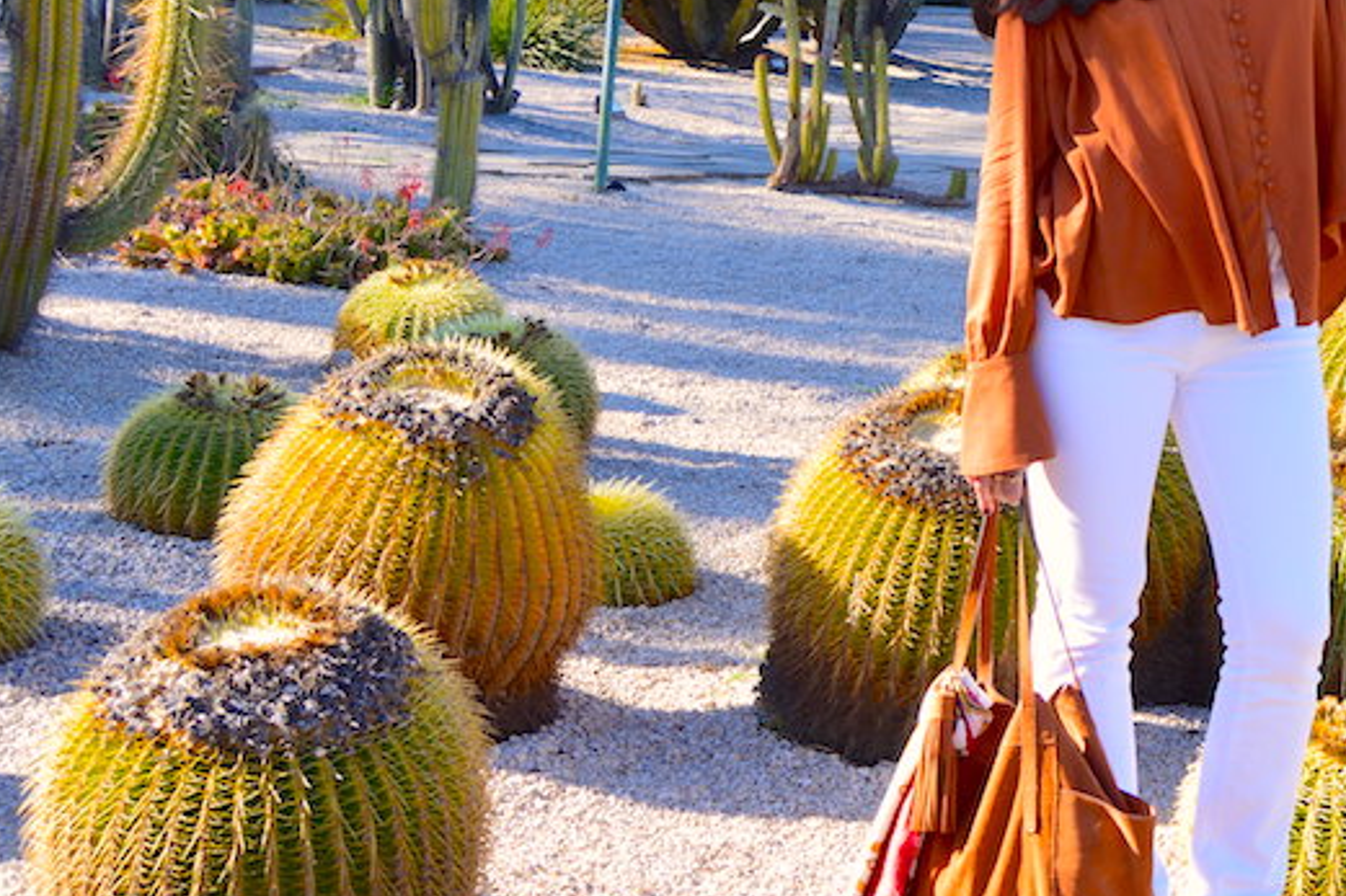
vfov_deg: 17.7
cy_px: 121
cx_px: 1540
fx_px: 2840
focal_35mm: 76
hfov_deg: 24.6
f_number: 8
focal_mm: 22
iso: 100
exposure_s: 1/60
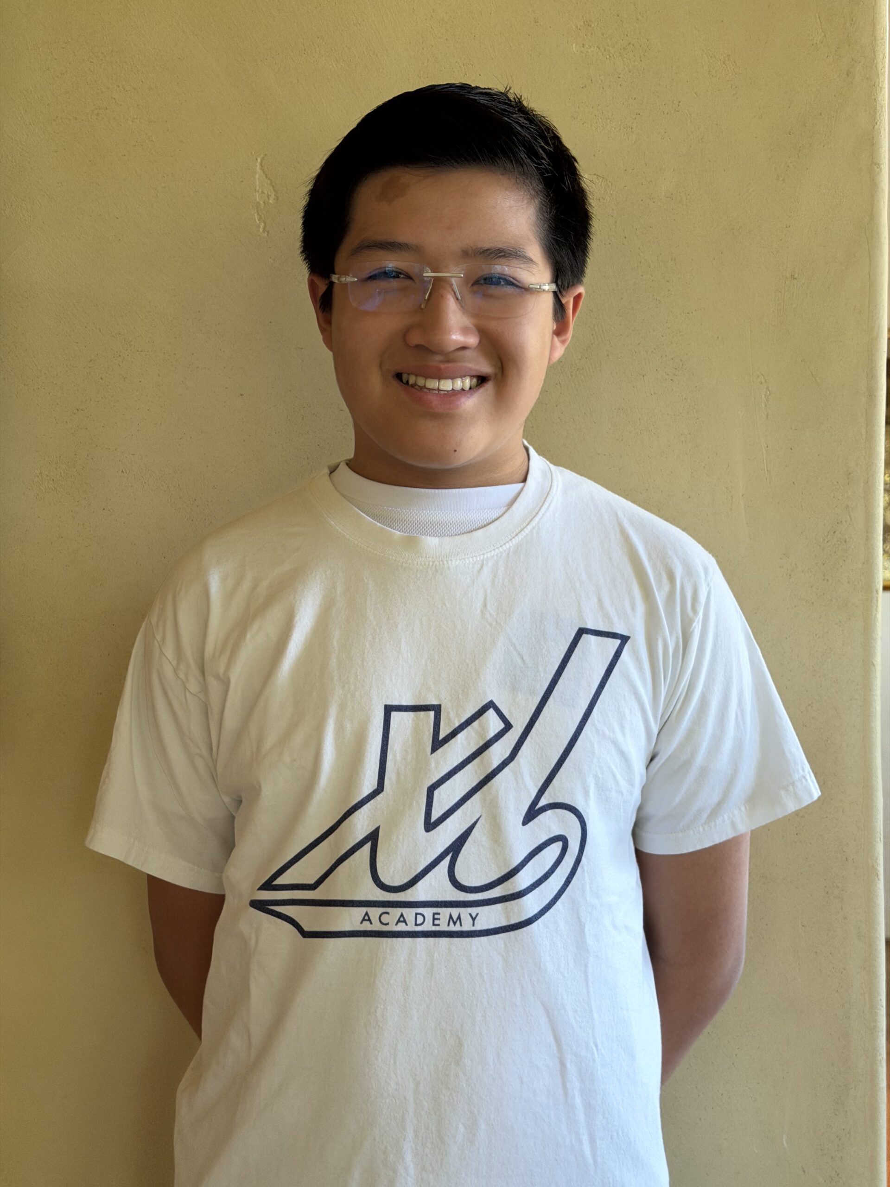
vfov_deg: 39.7
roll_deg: +0.0
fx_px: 1645
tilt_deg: +0.1
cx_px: 445
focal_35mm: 48
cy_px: 594
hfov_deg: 30.3
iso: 250
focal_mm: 6.76
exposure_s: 1/47
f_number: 1.78
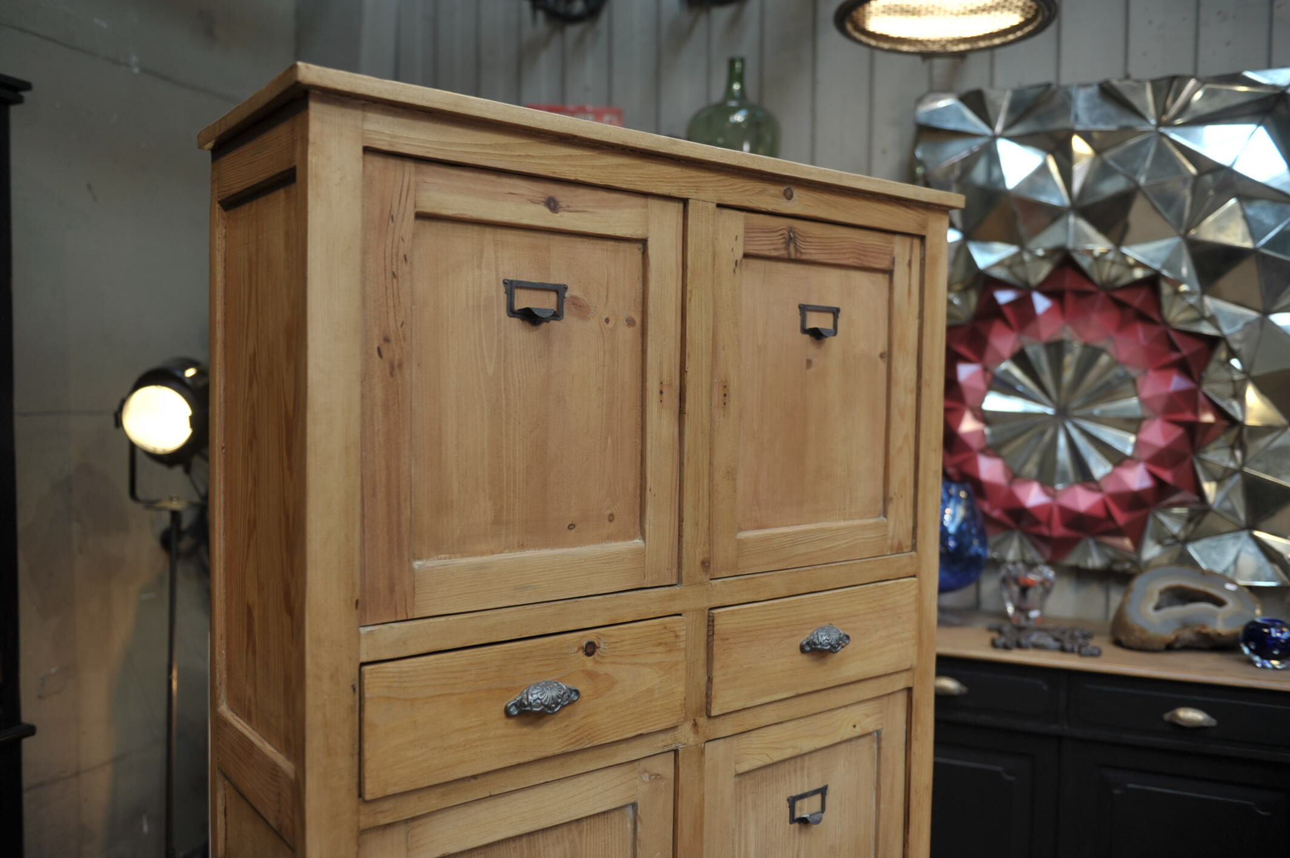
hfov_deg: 63.7
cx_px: 645
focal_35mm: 29
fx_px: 1038
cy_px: 429
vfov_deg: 44.9
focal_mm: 29
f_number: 2.8
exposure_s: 1/50
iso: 250
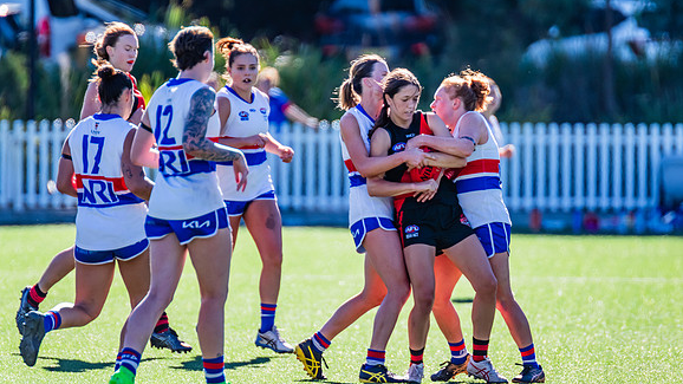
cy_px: 175
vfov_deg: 1.7
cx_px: 382
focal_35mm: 706
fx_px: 12785
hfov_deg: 3.1
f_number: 6.3
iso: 800
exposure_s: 1/1250
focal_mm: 600
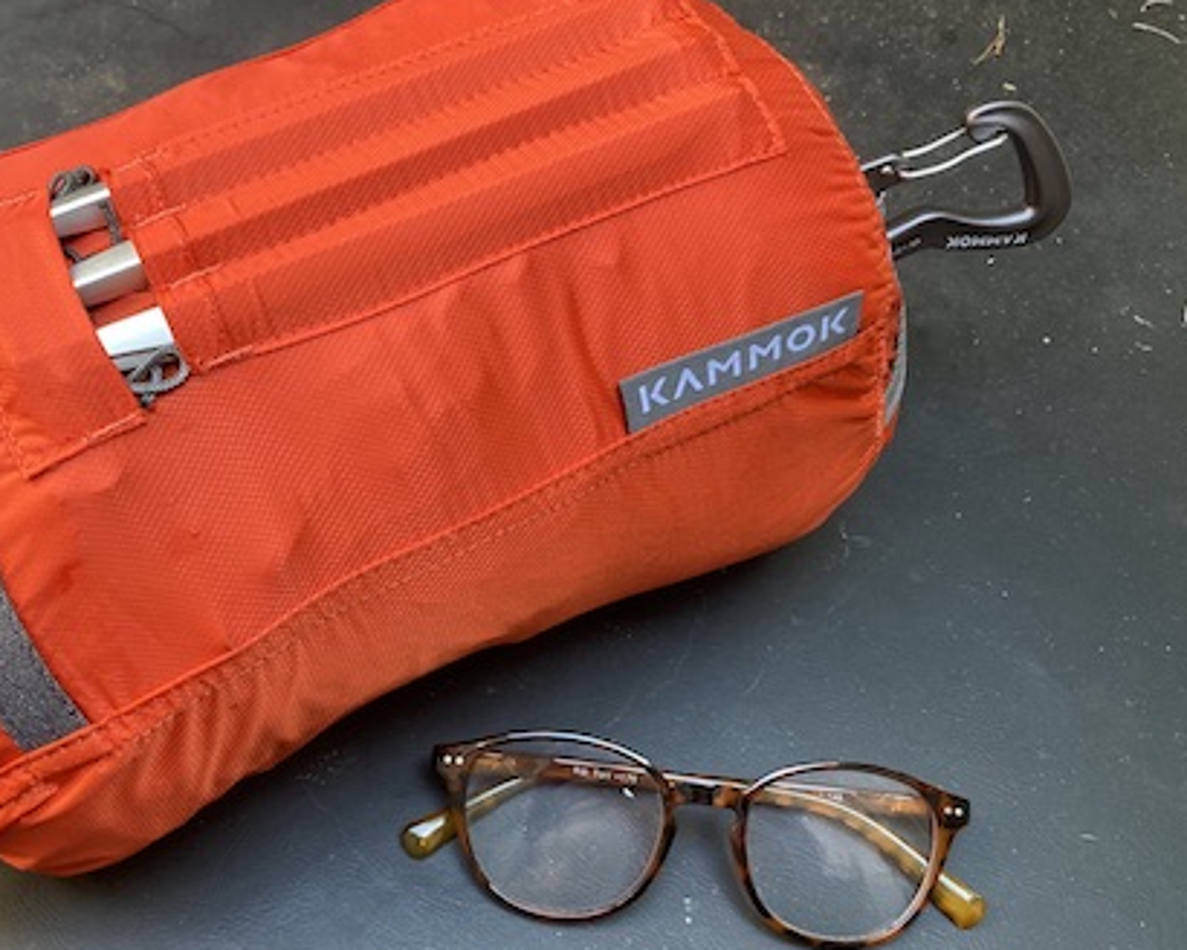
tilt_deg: -57.7
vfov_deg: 37.3
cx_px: 446
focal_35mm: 40
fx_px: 1405
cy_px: 487
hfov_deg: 45.4
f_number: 1.8
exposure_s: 1/60
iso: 160
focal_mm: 3.99
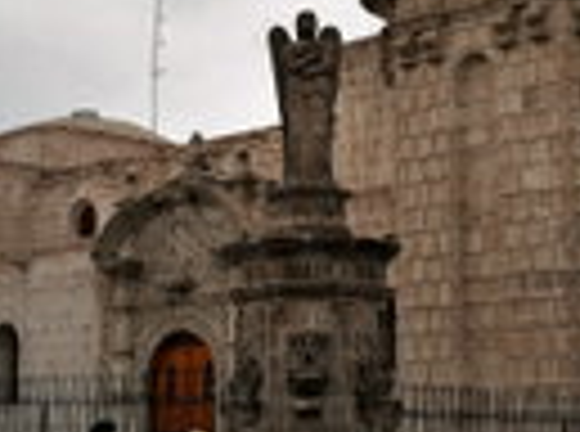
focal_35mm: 84
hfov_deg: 23.2
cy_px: 63
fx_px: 1404
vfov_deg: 17.3
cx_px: 391
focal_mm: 4.5
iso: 50
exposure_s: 1/1481
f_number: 2.2
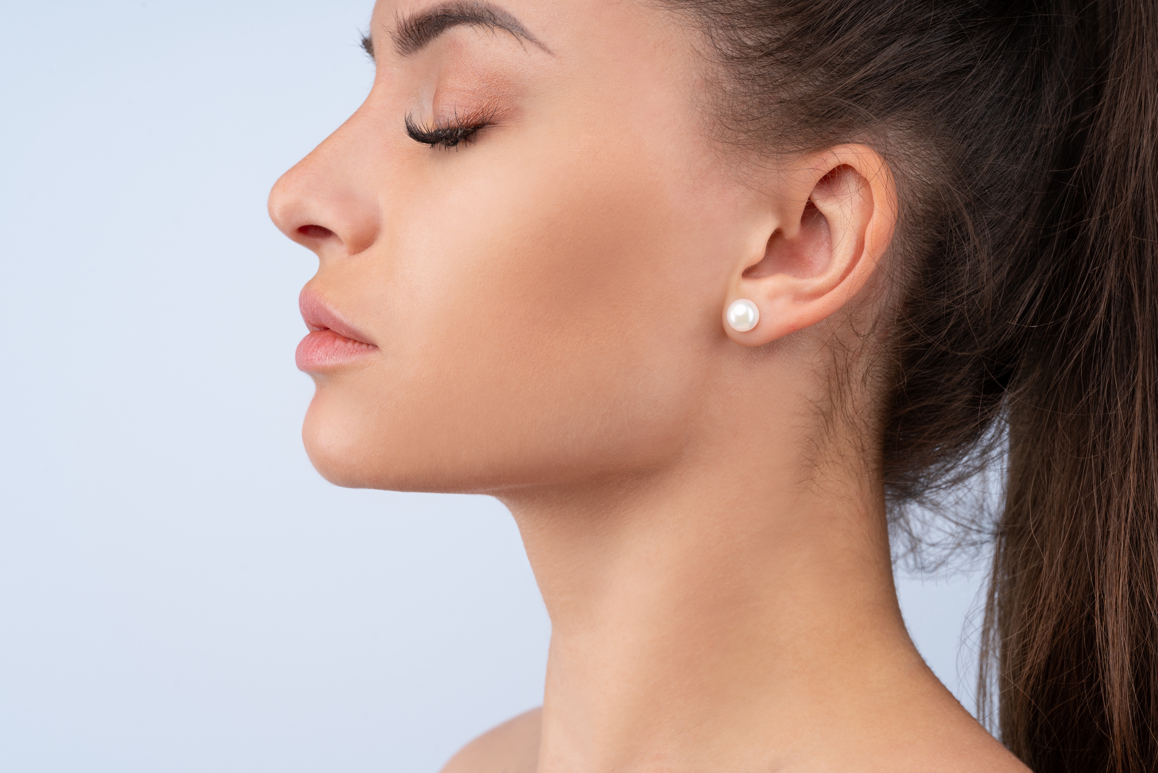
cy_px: 386
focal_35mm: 105
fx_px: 3378
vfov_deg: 13.0
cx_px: 579
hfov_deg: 19.5
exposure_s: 1/200
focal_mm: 105
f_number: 13
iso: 100
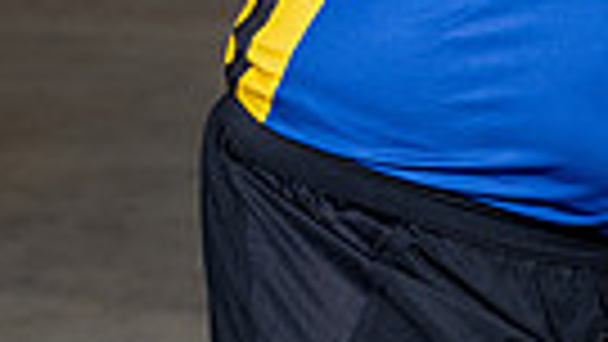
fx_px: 3725
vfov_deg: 5.1
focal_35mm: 231
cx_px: 599
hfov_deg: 9.3
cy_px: -522
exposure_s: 1/125
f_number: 8
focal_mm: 66
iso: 100
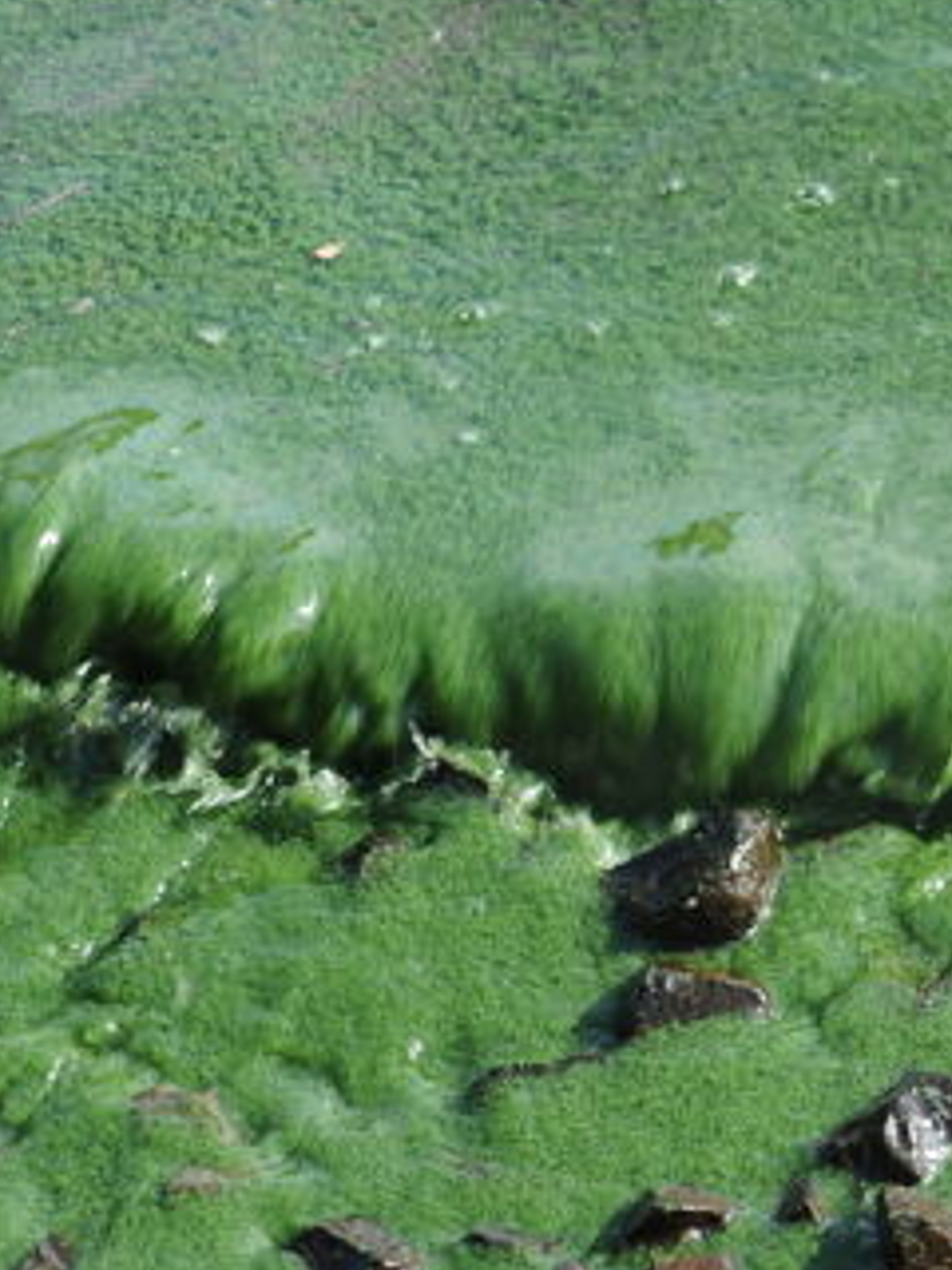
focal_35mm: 132
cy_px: 1028
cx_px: 1234
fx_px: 4840
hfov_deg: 11.0
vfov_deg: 14.8
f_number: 8
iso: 200
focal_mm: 55
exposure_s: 1/125
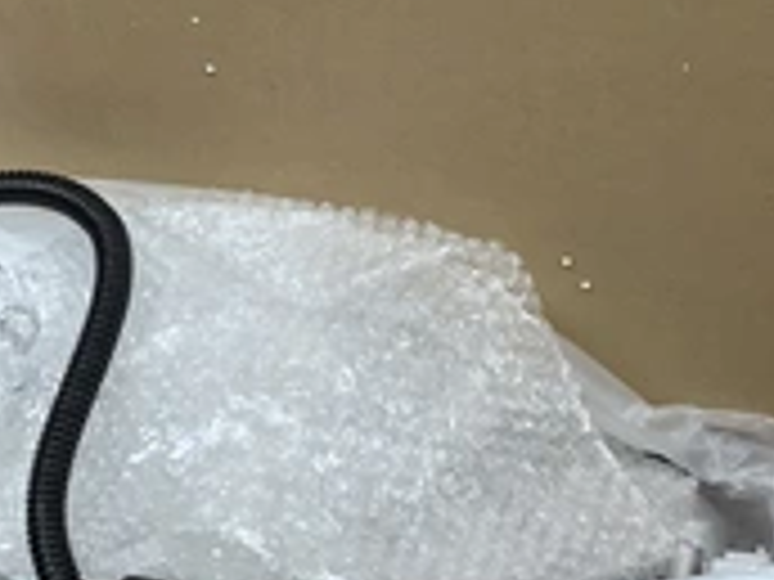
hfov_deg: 26.3
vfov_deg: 20.4
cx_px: 108
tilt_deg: -47.9
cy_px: 351
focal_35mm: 72
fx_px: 1610
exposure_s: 1/120
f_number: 2.4
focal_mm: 3.3
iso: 80
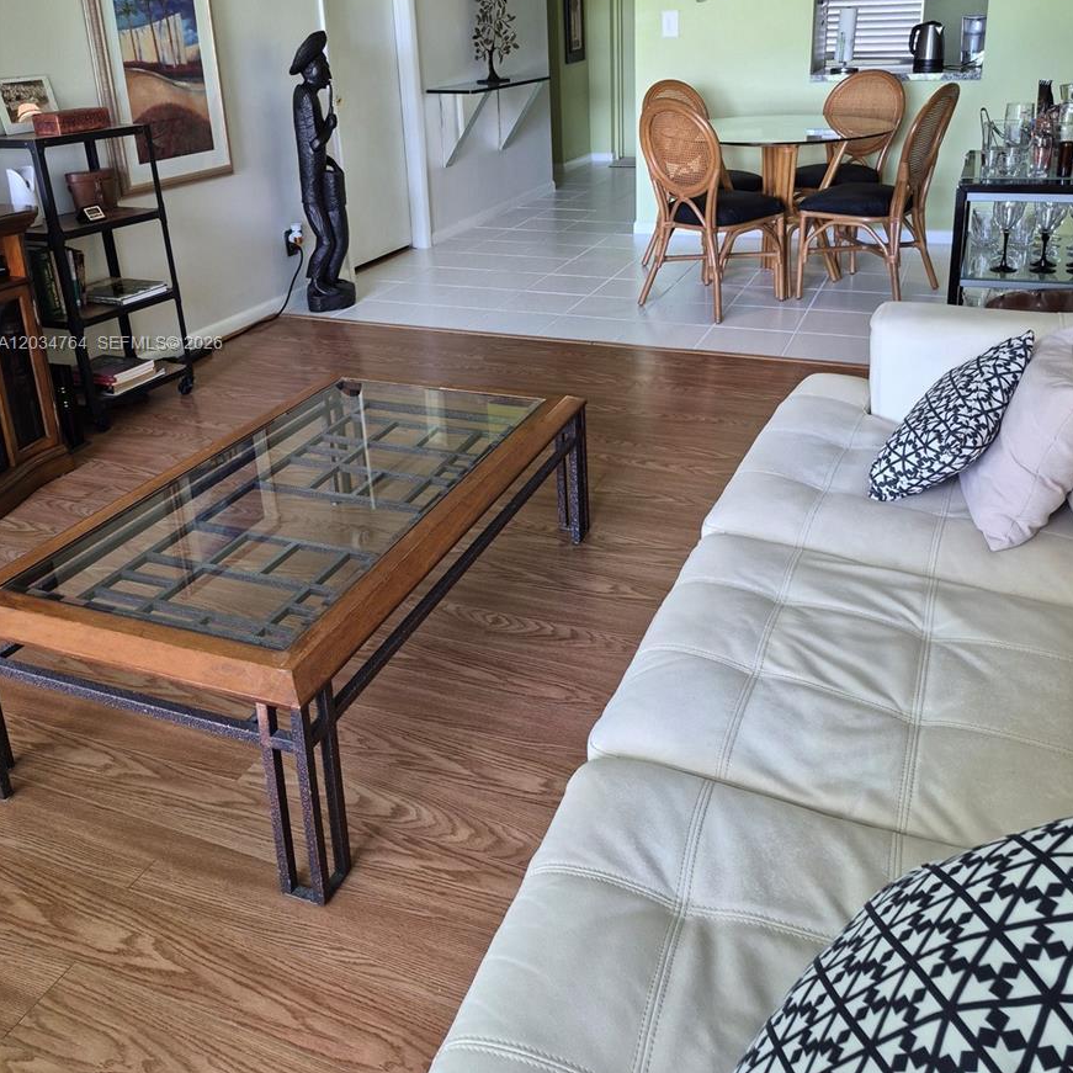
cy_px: 345
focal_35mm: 28
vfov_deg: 55.9
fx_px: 982
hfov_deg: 57.3
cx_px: 549
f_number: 1.8
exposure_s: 1/120
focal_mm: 5.4
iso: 250
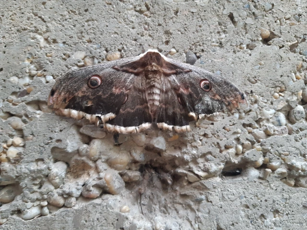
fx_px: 231
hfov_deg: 67.3
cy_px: 115
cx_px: 154
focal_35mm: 26
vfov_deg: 53.1
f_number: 1.7
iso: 250
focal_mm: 3.92
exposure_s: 1/33
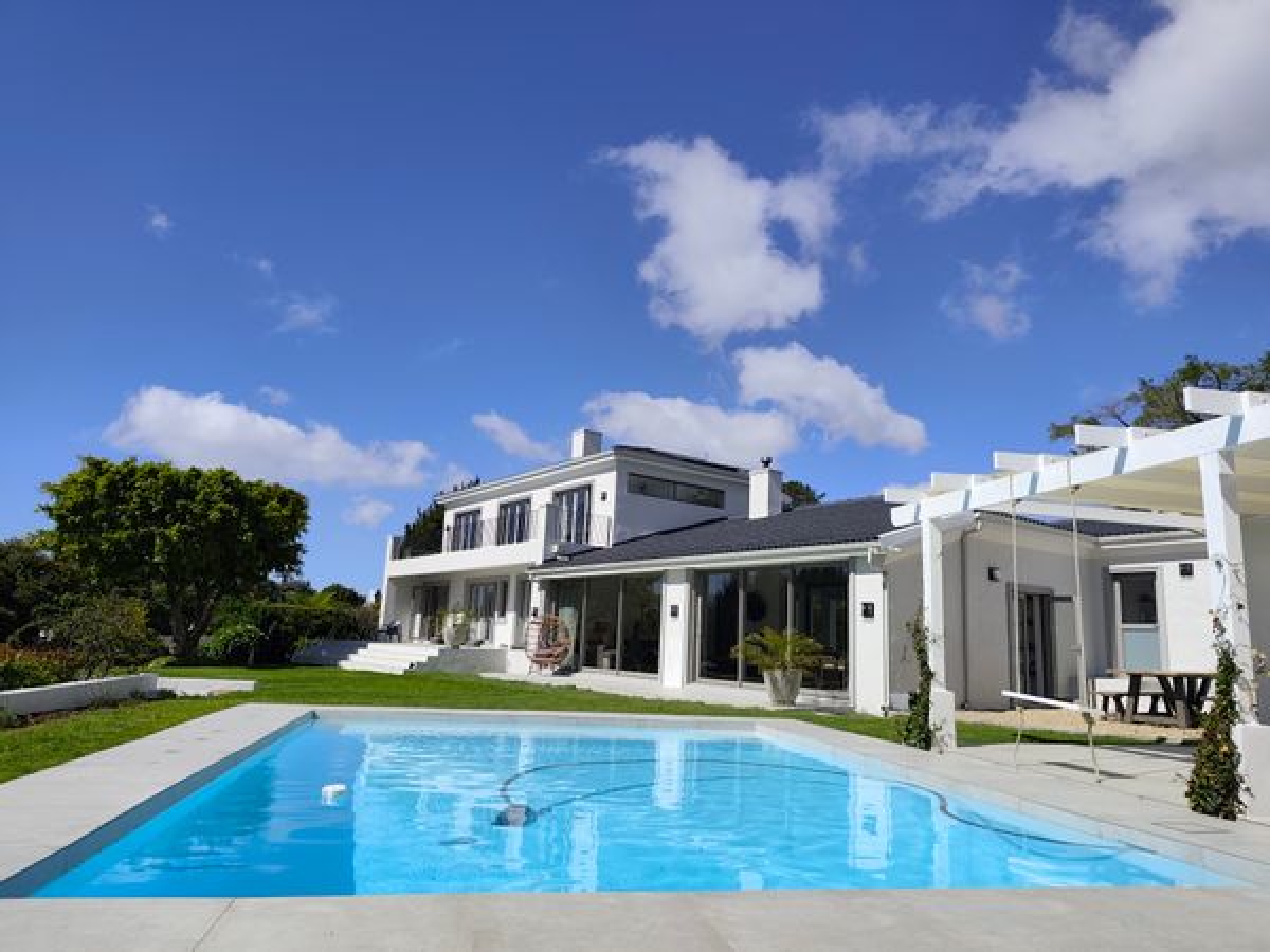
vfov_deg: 58.9
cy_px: 476
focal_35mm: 23
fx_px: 844
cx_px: 635
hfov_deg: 73.9
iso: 50
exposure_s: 1/1530
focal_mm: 6.19
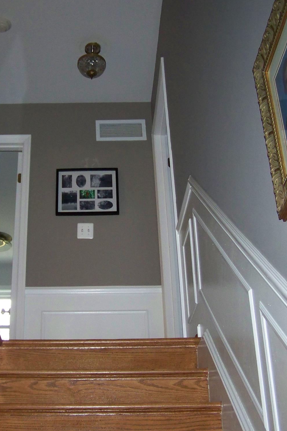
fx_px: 646
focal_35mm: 54
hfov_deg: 24.9
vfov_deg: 36.9
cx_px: 88
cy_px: 214
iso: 200
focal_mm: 6.3
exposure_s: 1/30
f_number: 2.8
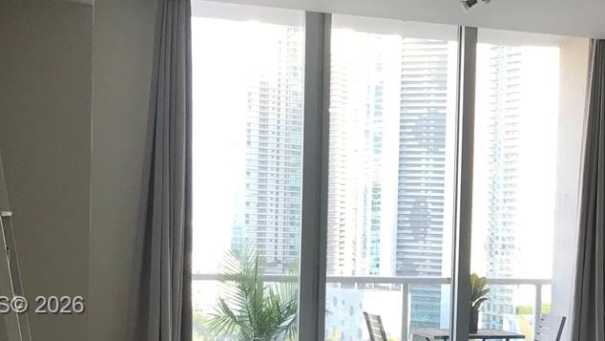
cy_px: 307
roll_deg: -2.1
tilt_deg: -2.6
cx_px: 551
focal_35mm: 77
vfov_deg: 15.5
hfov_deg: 26.5
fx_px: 1236
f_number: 1.8
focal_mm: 3.99
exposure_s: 1/120
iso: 32
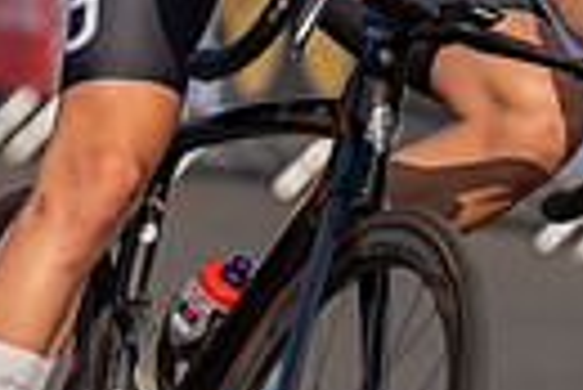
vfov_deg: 1.5
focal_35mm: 889
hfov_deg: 2.3
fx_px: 14413
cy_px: -177
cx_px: -484
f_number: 4.5
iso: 160
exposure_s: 1/1000
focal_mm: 200
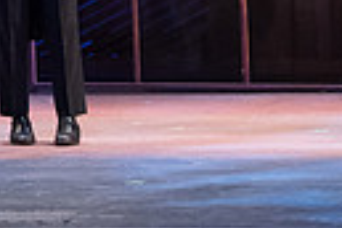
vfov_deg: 3.3
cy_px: -126
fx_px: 3923
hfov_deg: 4.9
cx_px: -337
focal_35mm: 413
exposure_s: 1/320
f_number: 3.2
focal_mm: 92
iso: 4000
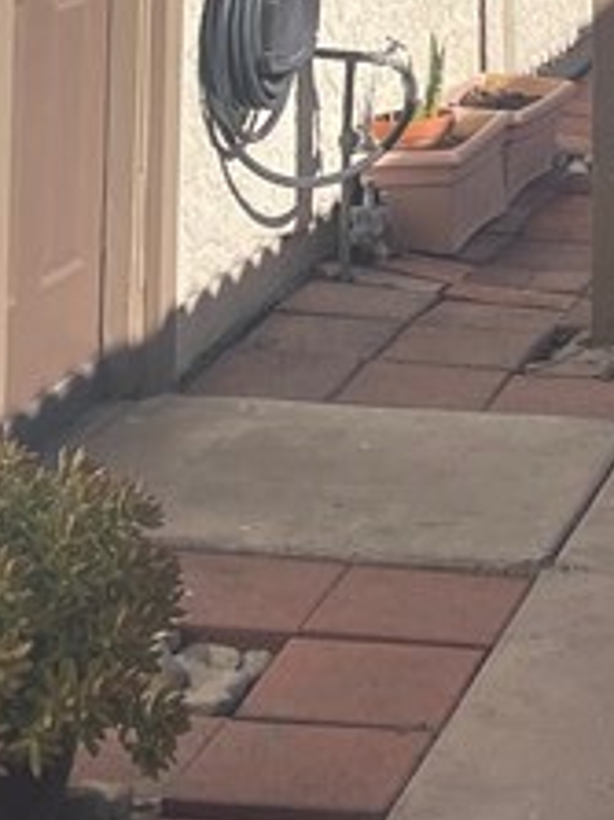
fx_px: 2722
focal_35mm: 115
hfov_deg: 12.7
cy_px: -666
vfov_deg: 14.9
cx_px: 588
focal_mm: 5.1
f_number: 1.6
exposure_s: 1/3344
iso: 32
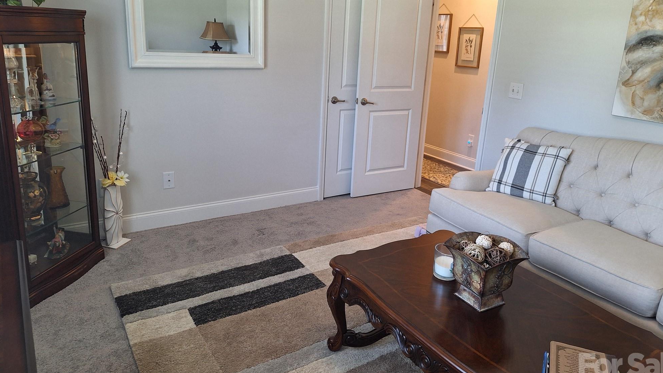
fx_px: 457
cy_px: 161
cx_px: 342
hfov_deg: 71.9
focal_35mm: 26
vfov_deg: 44.3
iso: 125
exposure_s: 1/40
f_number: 1.8
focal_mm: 5.54
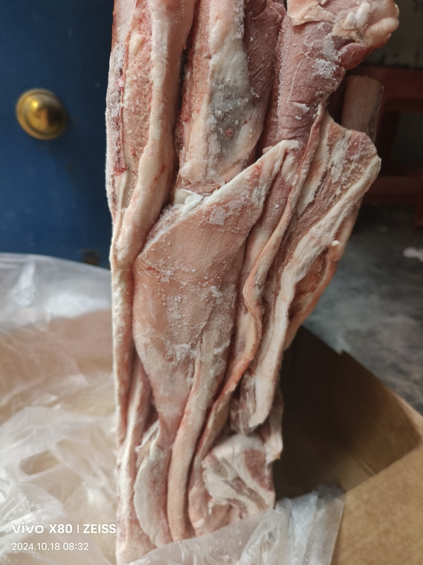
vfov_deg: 73.9
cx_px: 212
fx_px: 375
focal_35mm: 23
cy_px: 282
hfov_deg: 58.9
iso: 1603
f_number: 1.75
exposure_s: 1/33.3
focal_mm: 5.5
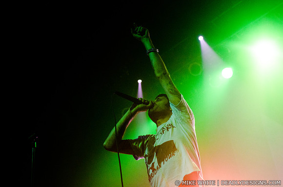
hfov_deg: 37.9
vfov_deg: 25.6
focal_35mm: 52
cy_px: 94
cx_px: 142
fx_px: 412
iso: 3200
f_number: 2.8
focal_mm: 35
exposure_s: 1/640
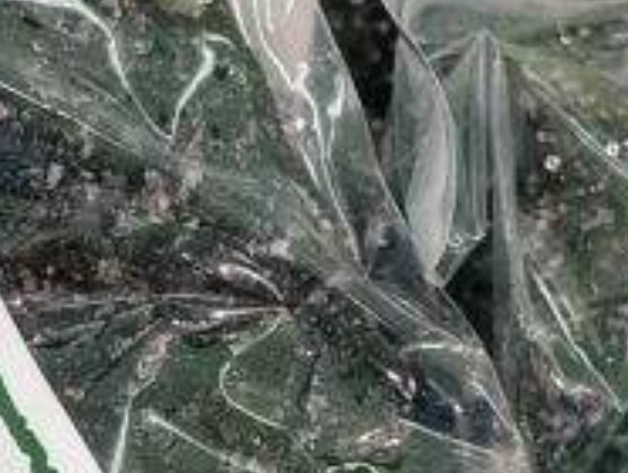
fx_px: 2434
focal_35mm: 134
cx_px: 351
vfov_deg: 11.1
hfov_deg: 14.7
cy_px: 257
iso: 100
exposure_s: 1/121
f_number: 1.6
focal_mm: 5.96
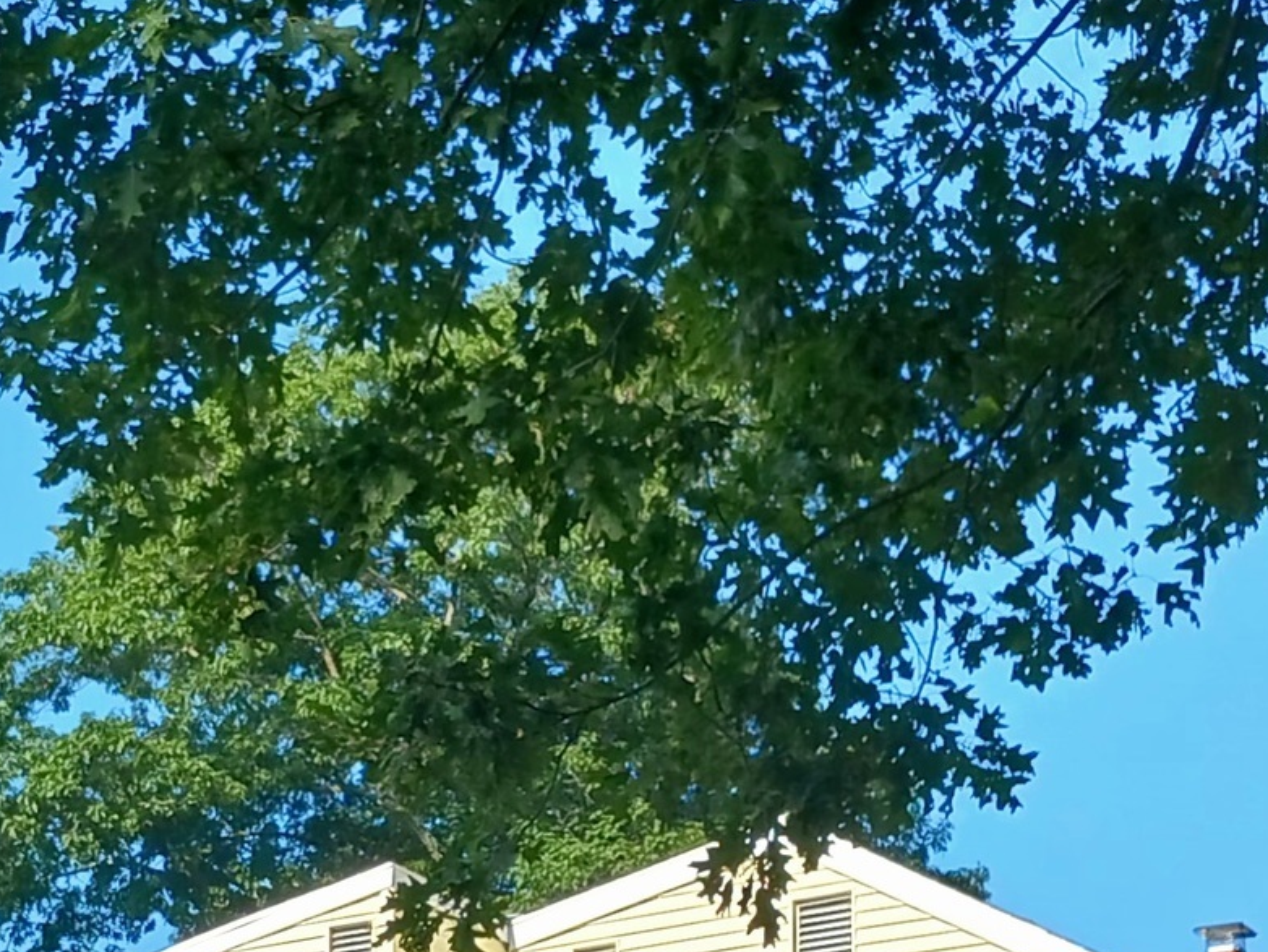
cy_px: 1048
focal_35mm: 106
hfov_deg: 18.5
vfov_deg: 13.7
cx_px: 433
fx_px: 3884
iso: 20
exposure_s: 1/256
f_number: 1.8
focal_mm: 4
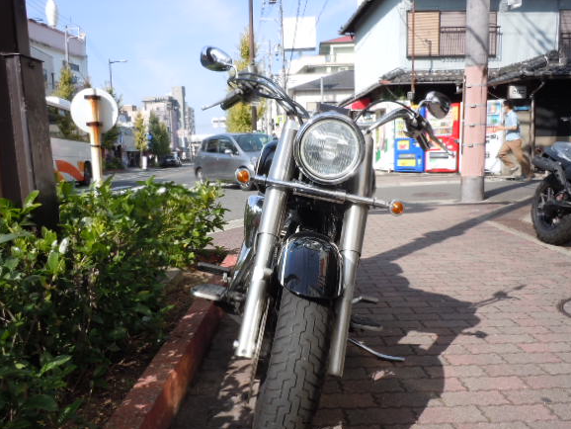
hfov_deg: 58.3
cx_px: 282
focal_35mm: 31
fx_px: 512
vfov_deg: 45.4
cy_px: 228
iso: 100
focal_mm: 5
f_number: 3.7
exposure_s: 1/500
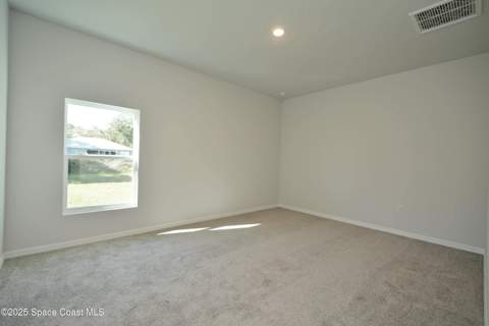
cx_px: 244
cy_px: 163
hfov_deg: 100.4
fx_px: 204
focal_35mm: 15
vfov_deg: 77.3
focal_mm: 10
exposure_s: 1/60
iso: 200
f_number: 4
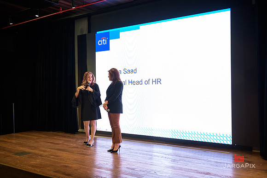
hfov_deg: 54.4
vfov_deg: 37.9
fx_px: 260
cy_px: 89
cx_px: 134
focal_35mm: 35
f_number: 3.2
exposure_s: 1/200
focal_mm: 35
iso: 1000
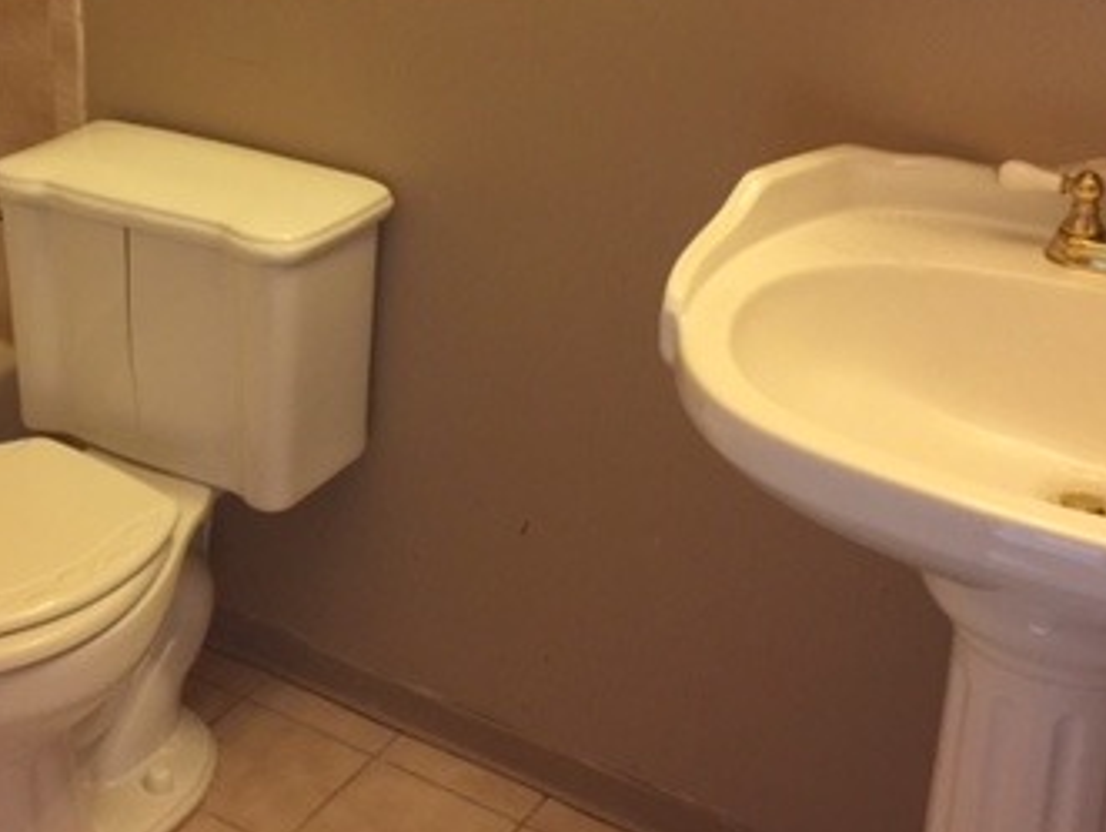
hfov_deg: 33.0
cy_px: 110
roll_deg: +1.7
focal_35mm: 56
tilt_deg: -17.1
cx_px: 174
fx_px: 1791
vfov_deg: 25.5
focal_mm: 4.15
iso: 100
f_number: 2.2
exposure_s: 1/10
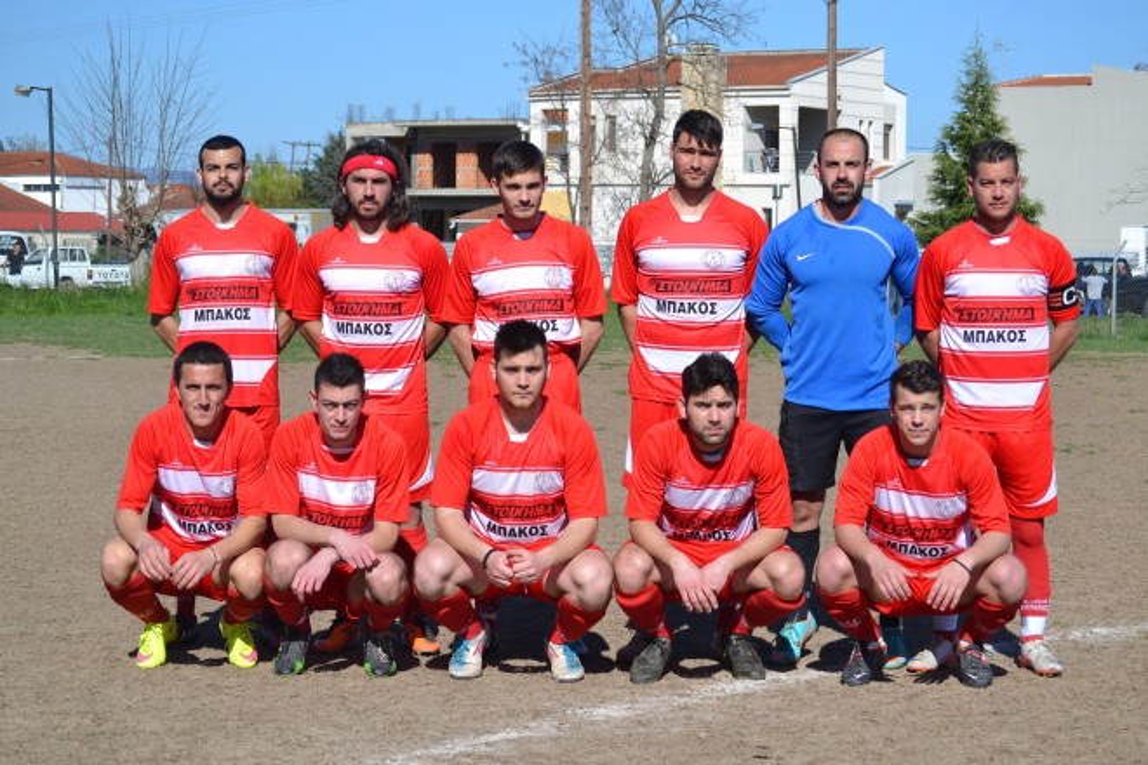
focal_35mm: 82
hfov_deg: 24.6
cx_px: 574
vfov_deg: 16.6
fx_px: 2631
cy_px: 382
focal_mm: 55
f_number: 6.3
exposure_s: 1/1600
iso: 400
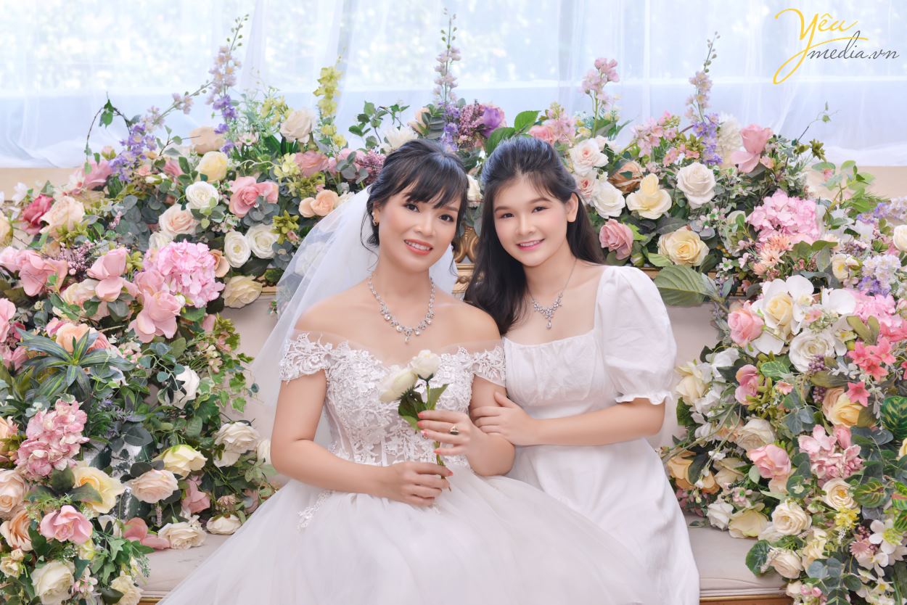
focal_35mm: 70
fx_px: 1764
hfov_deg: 28.8
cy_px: 302
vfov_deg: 19.5
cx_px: 454
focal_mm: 70
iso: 320
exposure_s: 1/125
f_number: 6.7
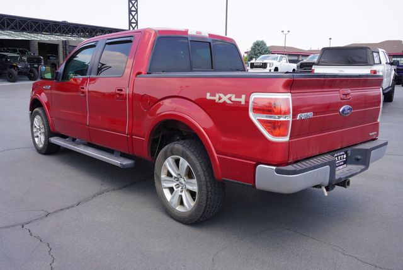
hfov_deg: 59.4
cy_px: 135
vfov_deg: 41.8
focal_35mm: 32
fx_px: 353
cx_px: 202
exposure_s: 1/100
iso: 100
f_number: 7.1
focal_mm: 21
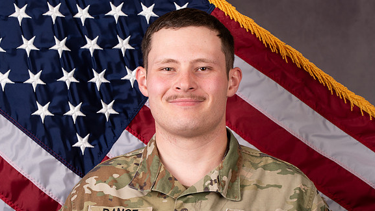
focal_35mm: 141
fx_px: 1402
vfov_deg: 8.6
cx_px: 178
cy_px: 115
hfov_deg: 15.2
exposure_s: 1/160
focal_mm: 86
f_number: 8
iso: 100
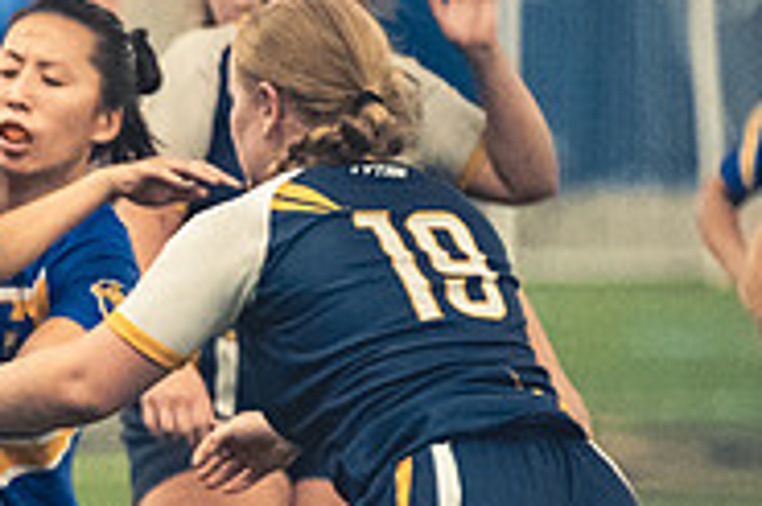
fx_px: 18885
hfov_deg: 2.3
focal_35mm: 893
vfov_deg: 1.5
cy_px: 736
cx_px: -416
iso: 12800
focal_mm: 190
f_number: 2.8
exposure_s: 1/500
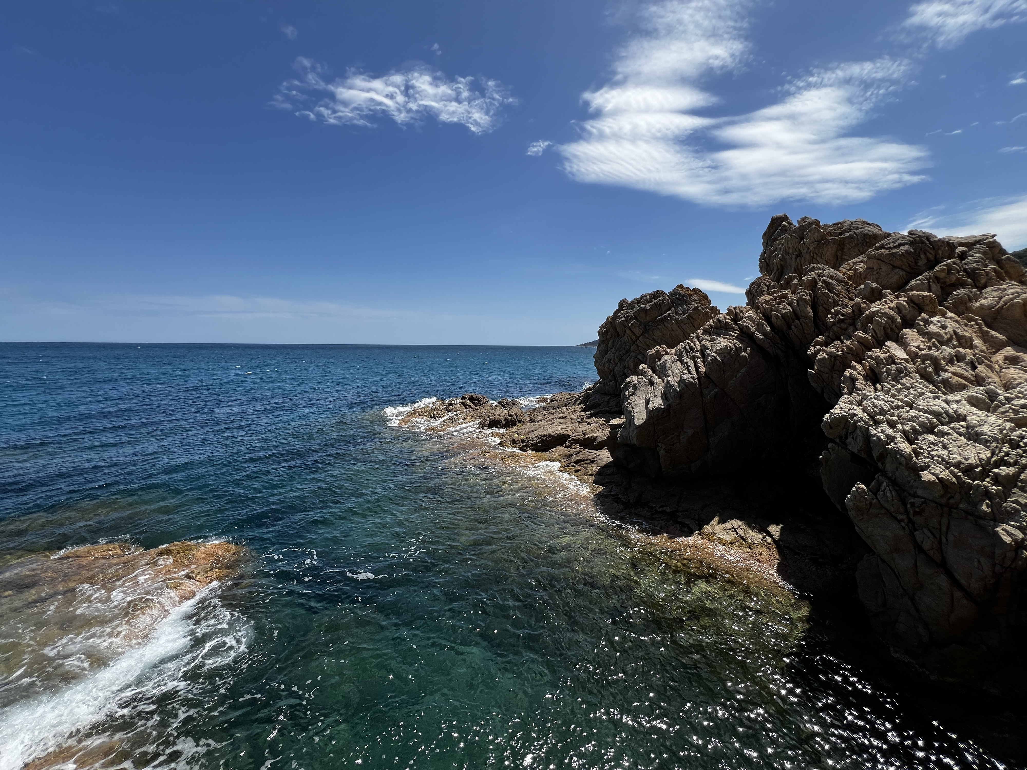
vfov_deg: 89.9
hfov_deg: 106.2
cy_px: 385
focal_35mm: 13
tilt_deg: -5.1
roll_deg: -0.5
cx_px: 514
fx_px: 386
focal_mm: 1.57
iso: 32
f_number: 1.8
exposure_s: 1/2137
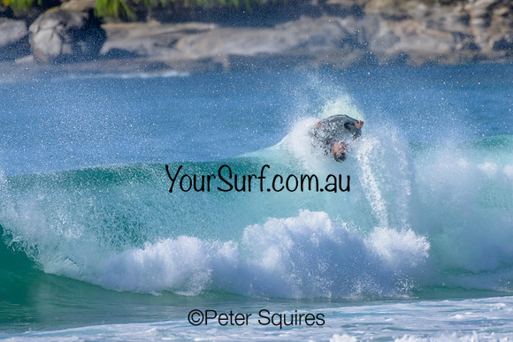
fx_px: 14253
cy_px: 171
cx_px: 256
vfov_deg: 1.4
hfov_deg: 2.1
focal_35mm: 1000
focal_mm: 1000
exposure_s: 1/2000
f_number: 11
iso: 1100
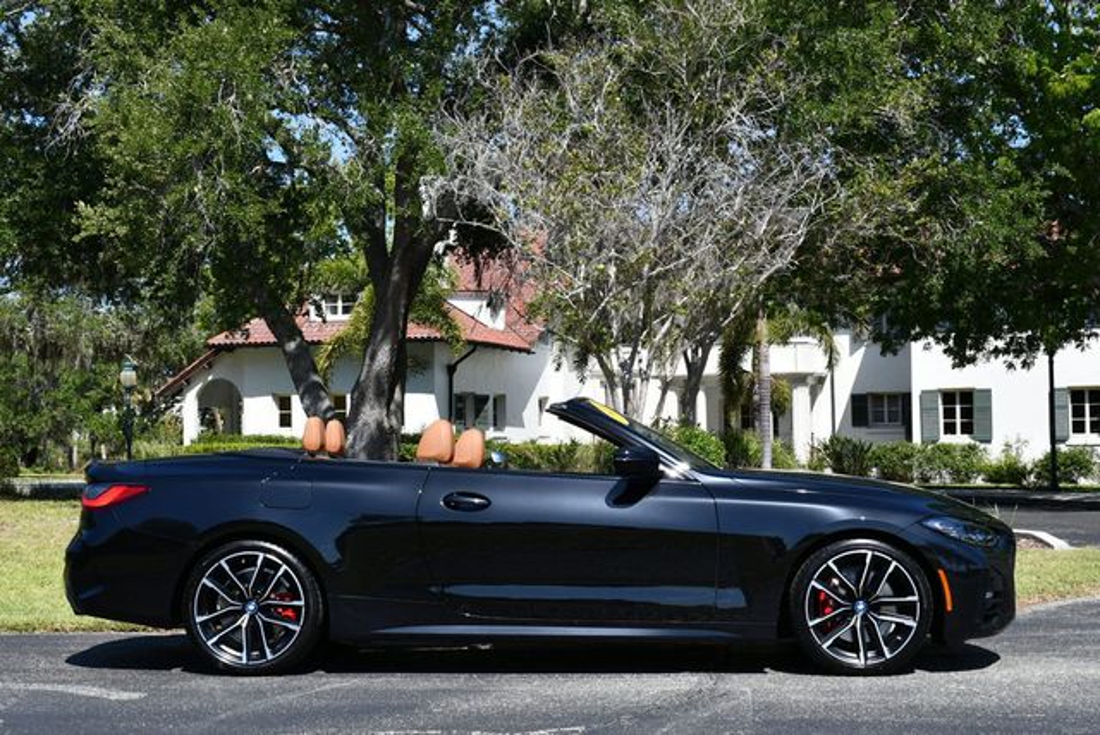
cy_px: 368
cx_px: 550
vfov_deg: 23.4
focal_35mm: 58
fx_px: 1774
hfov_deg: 34.5
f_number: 8
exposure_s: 1/250
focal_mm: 29
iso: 110
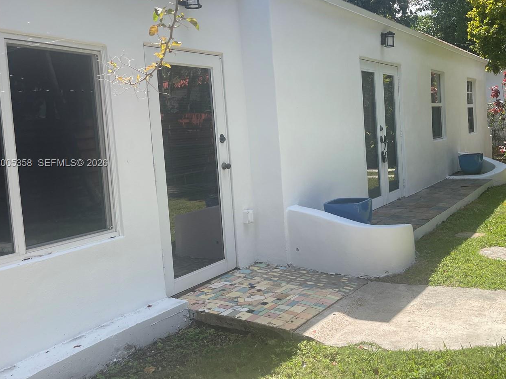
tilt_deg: -4.7
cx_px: 306
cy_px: 164
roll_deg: +4.0
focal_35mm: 32
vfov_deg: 44.1
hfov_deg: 56.3
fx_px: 468
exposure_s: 1/1912
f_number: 1.6
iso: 32
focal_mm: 5.1
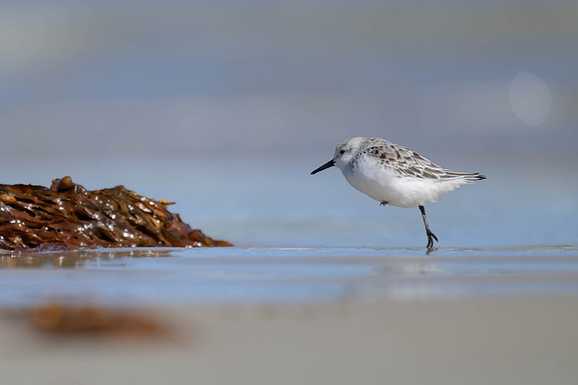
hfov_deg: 2.2
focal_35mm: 938
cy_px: 181
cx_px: 200
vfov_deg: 1.5
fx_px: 15065
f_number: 4
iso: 140
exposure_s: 1/3200
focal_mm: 560
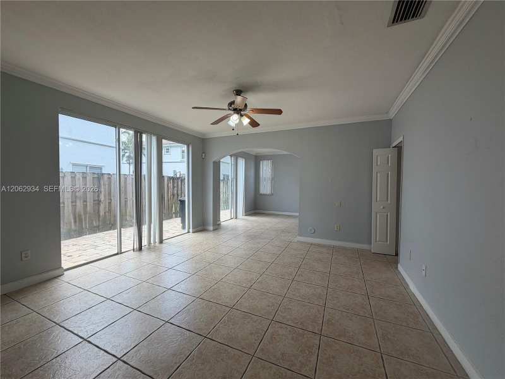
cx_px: 252
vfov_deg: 85.7
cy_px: 190
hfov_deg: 102.1
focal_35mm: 14
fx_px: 204
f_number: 2.2
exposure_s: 1/120
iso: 25
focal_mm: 2.22
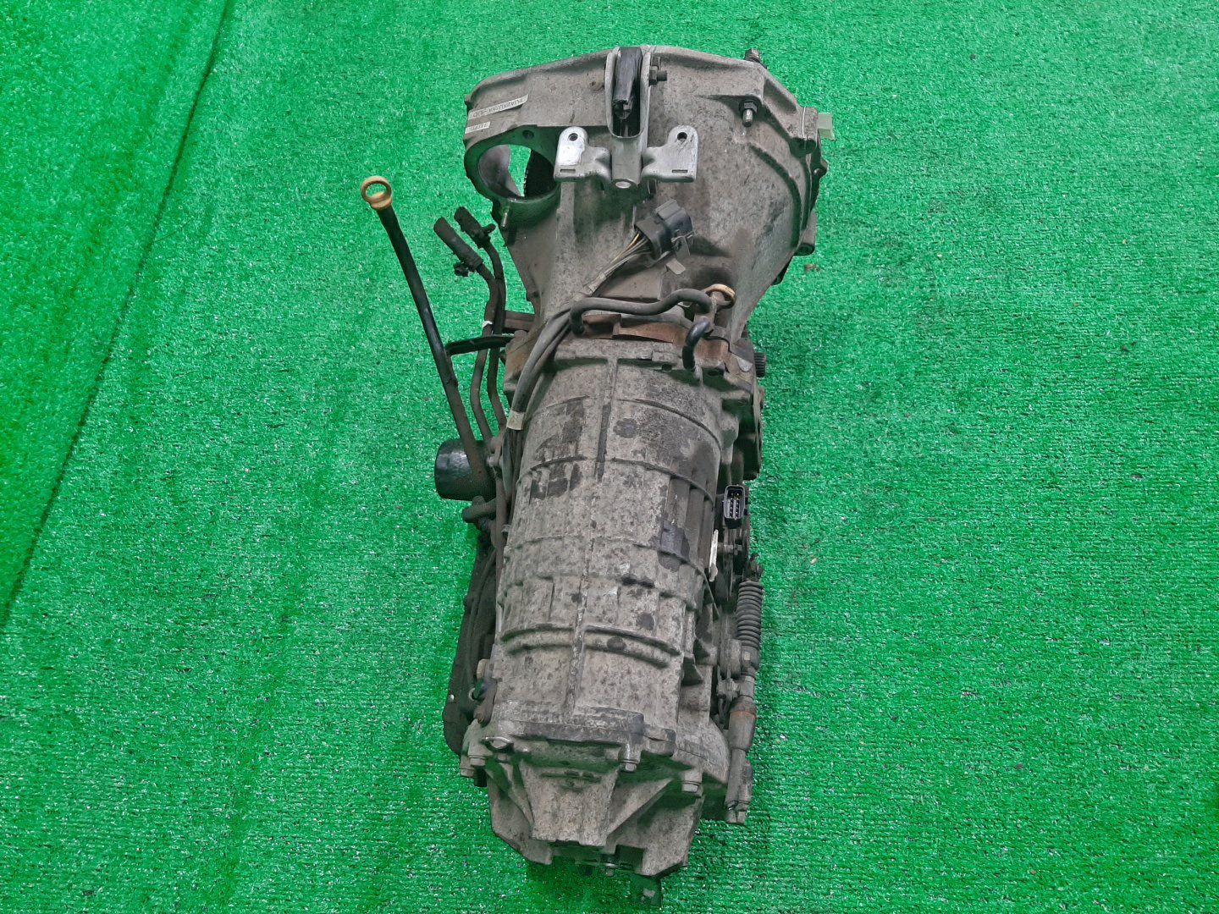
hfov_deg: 67.3
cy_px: 457
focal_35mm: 26
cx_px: 610
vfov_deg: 53.1
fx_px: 916
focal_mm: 3.93
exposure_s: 1/50
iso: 103
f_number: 1.7
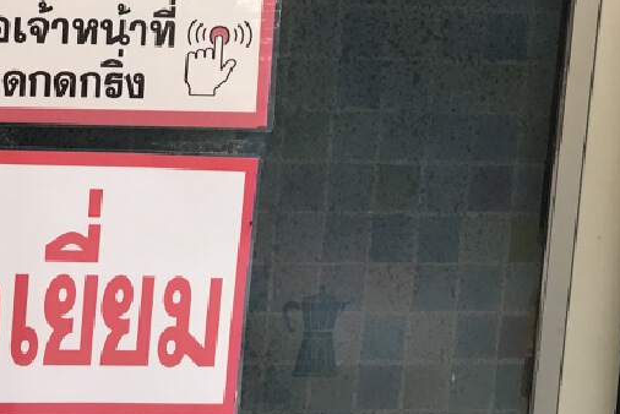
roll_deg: -3.1
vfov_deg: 18.4
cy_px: -118
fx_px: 1189
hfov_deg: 28.5
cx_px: 105
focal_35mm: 69
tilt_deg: -7.2
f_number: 1.8
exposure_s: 1/313
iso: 20
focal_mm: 3.99
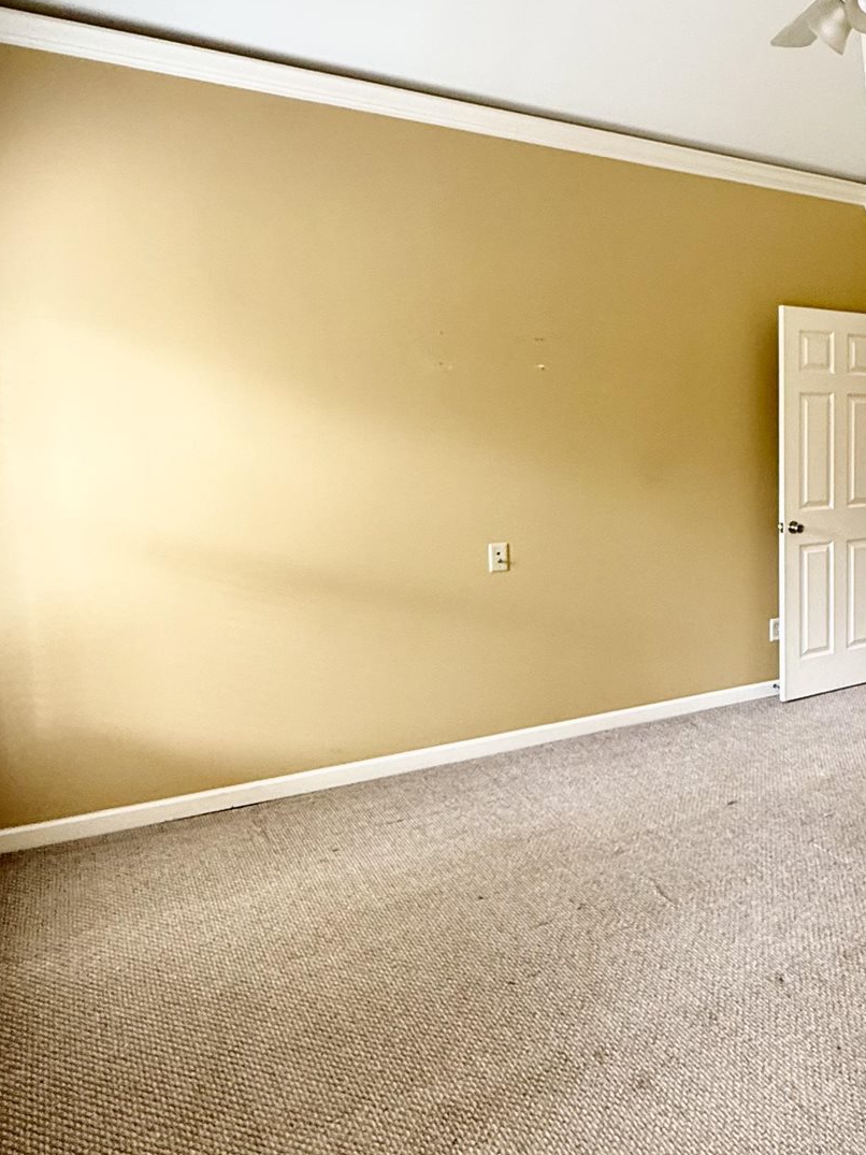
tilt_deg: -5.6
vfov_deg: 59.9
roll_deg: -0.6
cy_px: 535
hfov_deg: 40.3
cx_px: 887
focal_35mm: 30
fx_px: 1001
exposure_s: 1/69
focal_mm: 2.22
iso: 320
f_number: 2.2
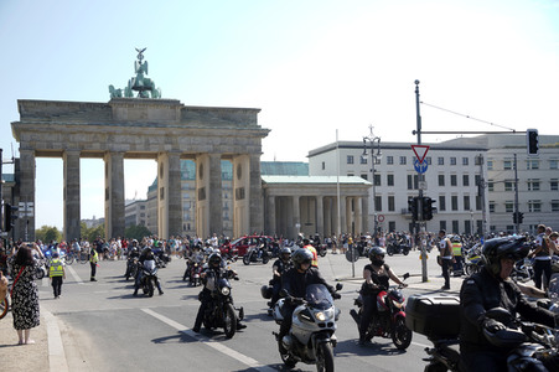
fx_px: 714
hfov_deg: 42.8
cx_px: 280
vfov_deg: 29.2
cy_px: 186
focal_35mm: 46
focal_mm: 46
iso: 64
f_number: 5.6
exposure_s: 1/250
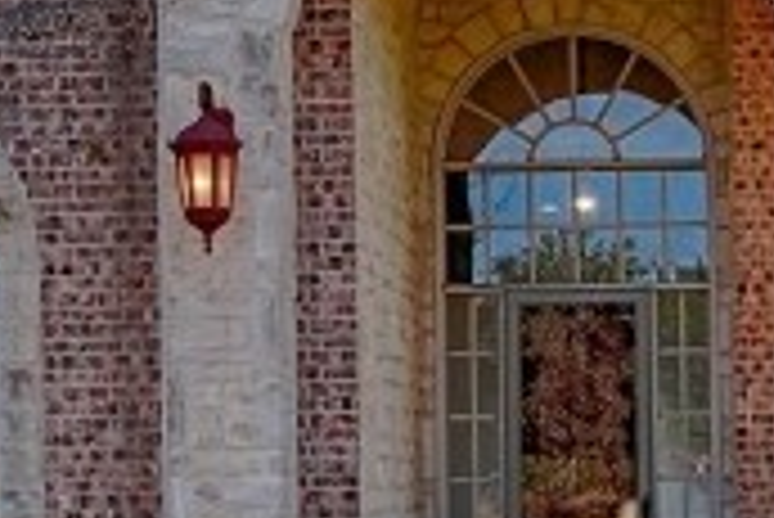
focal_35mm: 127
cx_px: 727
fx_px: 2733
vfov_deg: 10.8
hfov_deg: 15.9
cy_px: 414
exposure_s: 1/400
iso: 320
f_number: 7.1
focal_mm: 19
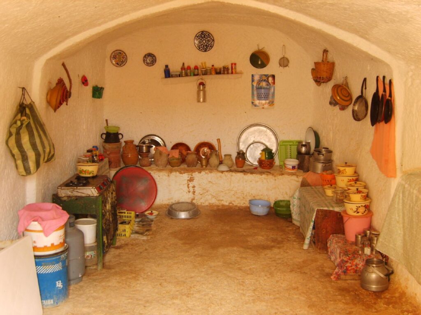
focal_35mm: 35
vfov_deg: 40.7
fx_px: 426
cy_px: 158
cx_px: 210
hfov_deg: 52.6
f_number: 2.8
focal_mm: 7.4
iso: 123
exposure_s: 1/15
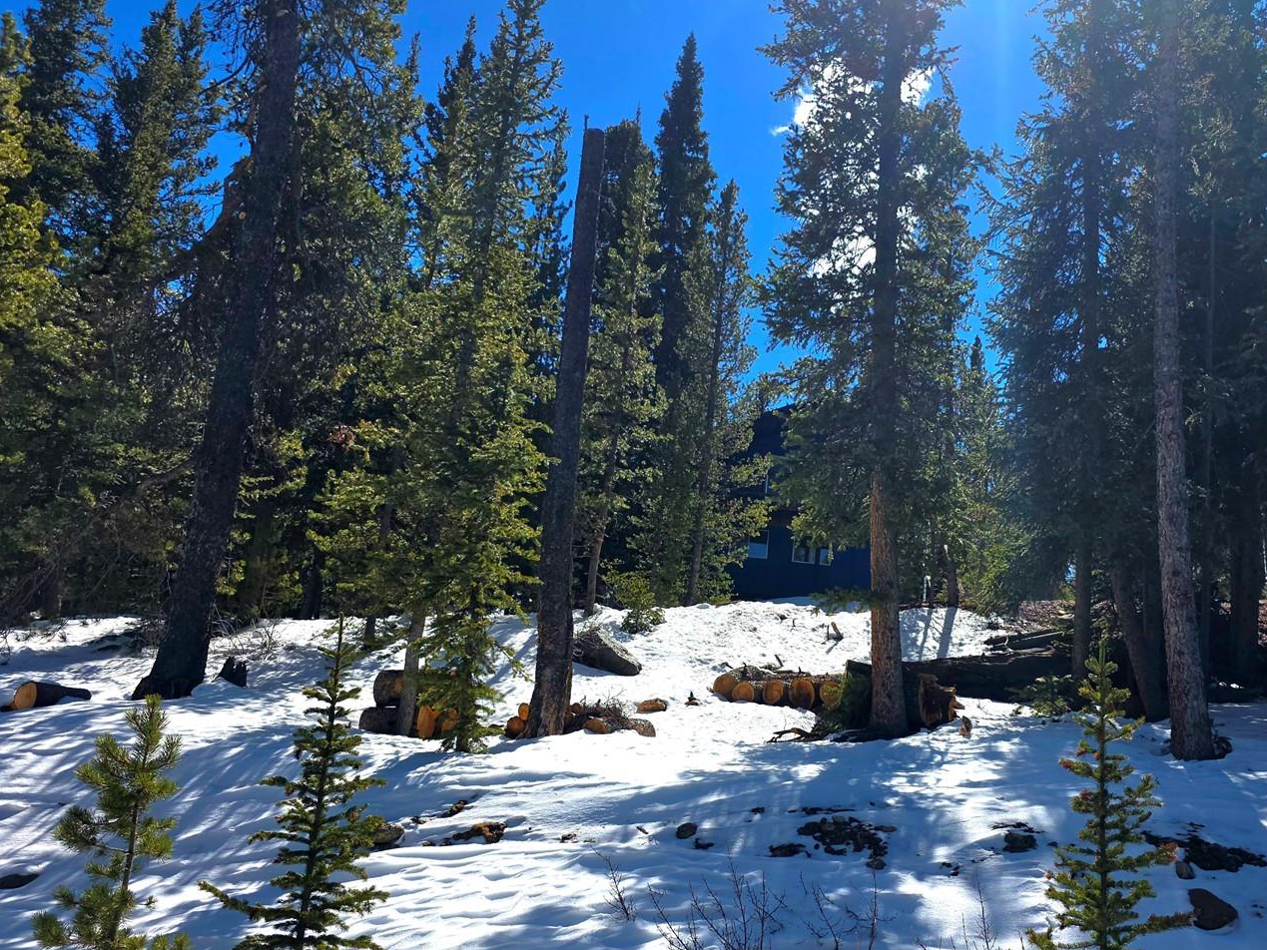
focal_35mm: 29
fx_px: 1062
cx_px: 788
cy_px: 537
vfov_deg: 48.1
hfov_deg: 60.9
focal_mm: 6.3
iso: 12
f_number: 1.7
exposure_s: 1/1667
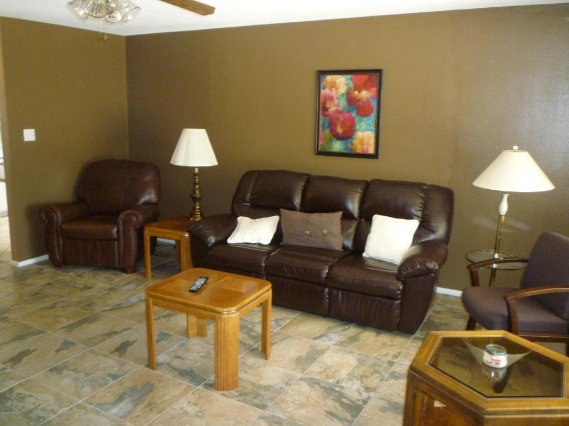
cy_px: 213
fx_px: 477
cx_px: 284
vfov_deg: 48.2
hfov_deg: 61.7
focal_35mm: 29
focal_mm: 5.2
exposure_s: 1/30
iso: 500
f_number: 3.3
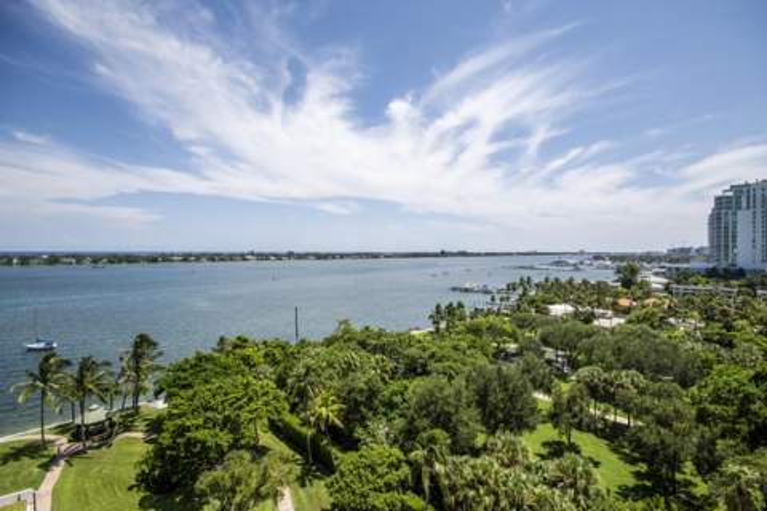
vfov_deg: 77.3
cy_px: 256
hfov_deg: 100.4
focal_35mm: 15
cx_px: 384
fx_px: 320
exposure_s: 1/800
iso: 100
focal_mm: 10
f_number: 8
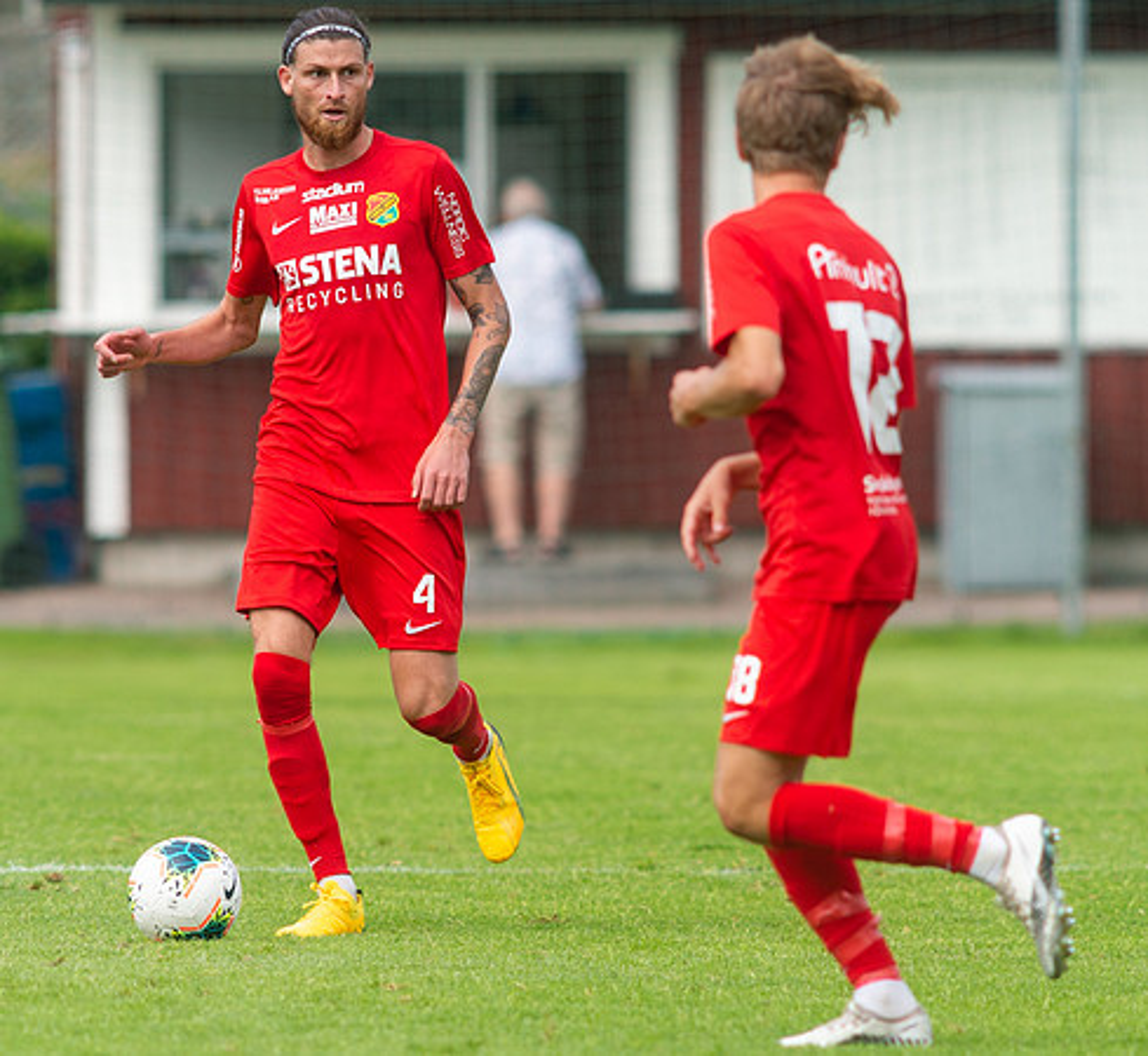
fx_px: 27733
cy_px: 450
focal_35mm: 769
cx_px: 328
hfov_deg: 2.4
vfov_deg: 2.2
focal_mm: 420
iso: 360
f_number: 4
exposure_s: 1/1250
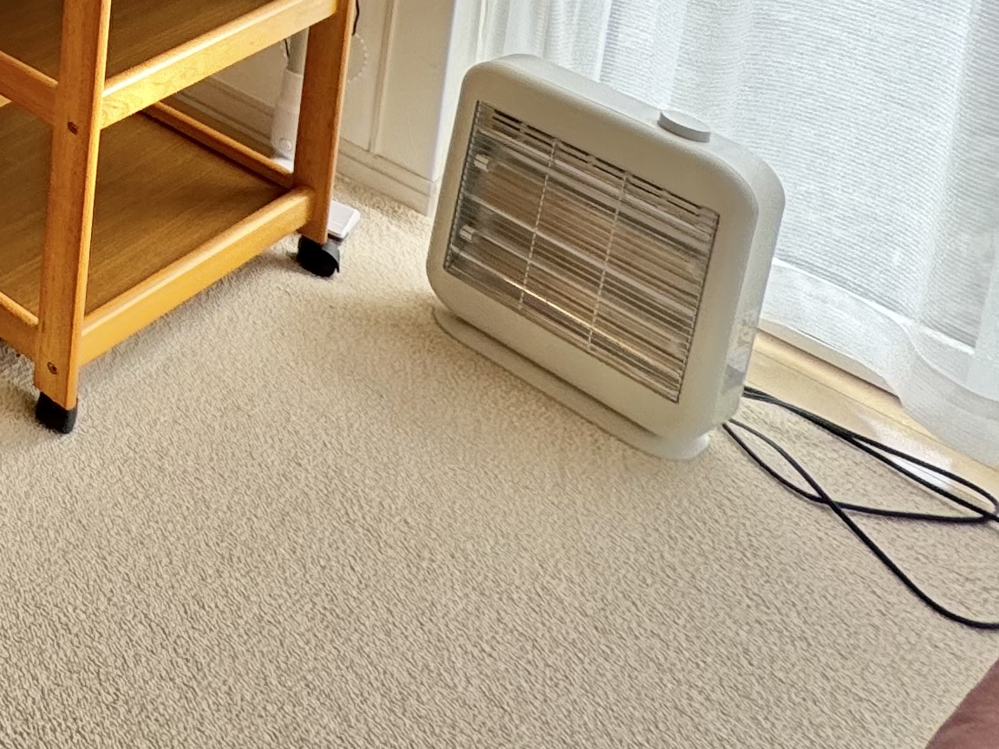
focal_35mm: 49
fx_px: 1414
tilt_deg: -7.2
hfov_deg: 24.5
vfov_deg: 21.6
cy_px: -528
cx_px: -663
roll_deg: -0.3
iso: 40
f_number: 2.2
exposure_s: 1/164
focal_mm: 2.22
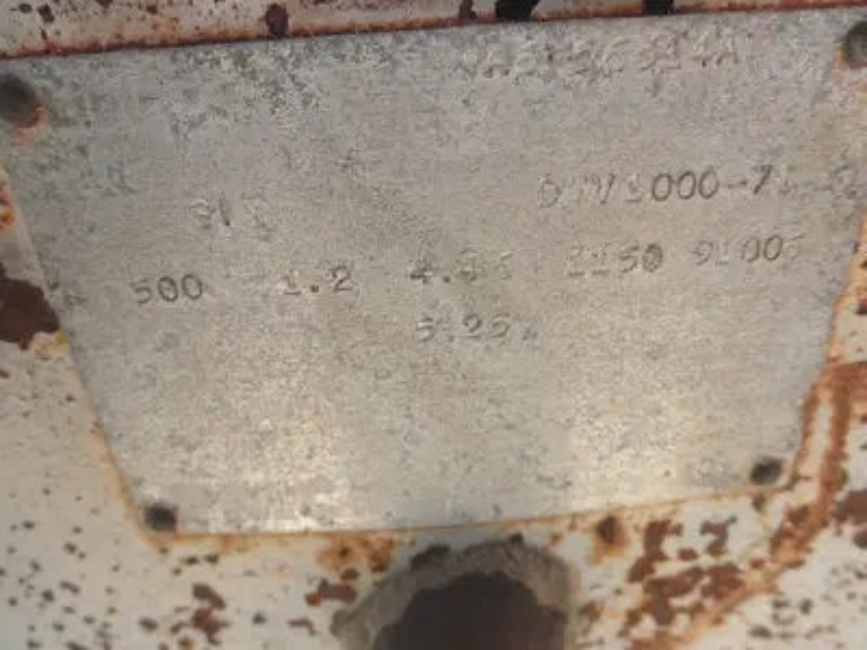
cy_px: 325
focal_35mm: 28
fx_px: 701
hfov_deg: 63.4
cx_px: 434
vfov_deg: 49.7
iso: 64
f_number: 3
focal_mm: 5
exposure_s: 1/60
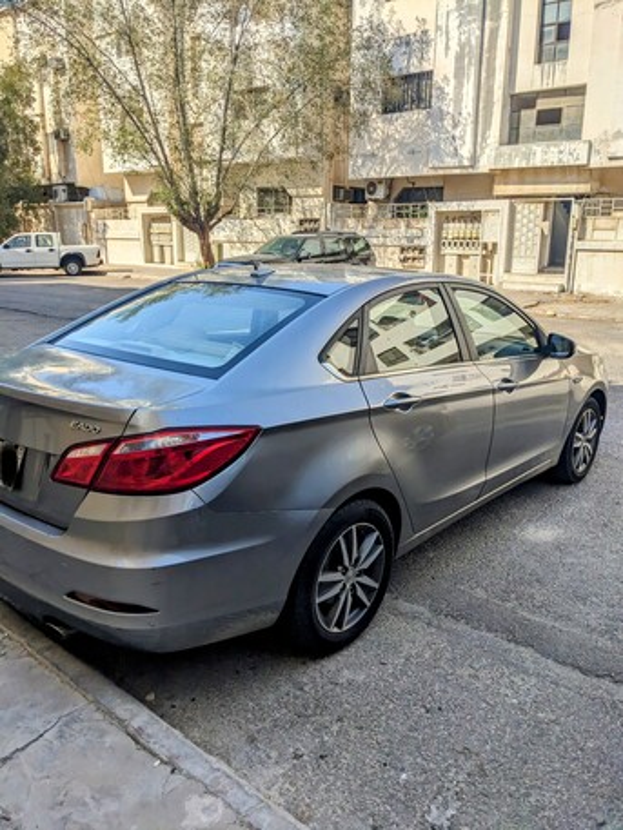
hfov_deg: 51.4
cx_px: 312
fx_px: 648
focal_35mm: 27
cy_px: 415
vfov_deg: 65.3
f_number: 1.73
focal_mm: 4.38
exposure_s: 1/4695
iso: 62
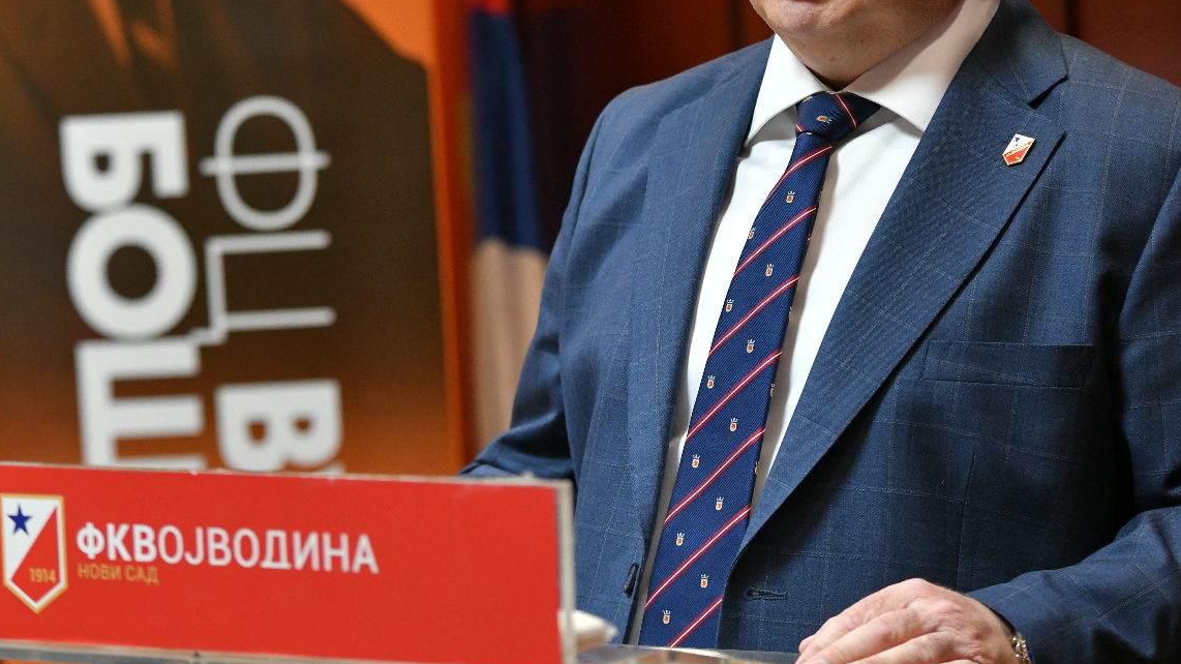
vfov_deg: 7.8
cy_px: 185
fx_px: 4885
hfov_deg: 13.8
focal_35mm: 156
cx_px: 609
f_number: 4
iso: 2000
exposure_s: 1/160
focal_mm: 105
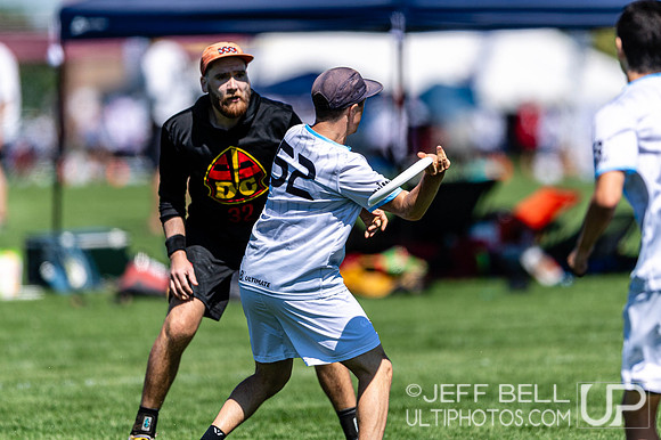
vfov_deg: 2.2
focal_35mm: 619
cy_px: 188
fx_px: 11364
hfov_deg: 3.3
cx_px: 344
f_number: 2.8
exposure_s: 1/3200
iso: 100
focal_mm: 400
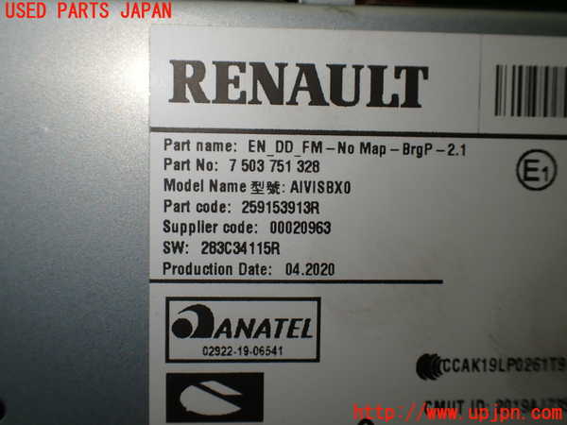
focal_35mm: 32
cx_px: 284
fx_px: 524
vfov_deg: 44.2
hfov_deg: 56.8
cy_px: 212
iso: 100
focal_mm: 5.79
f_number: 3.2
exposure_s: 1/160
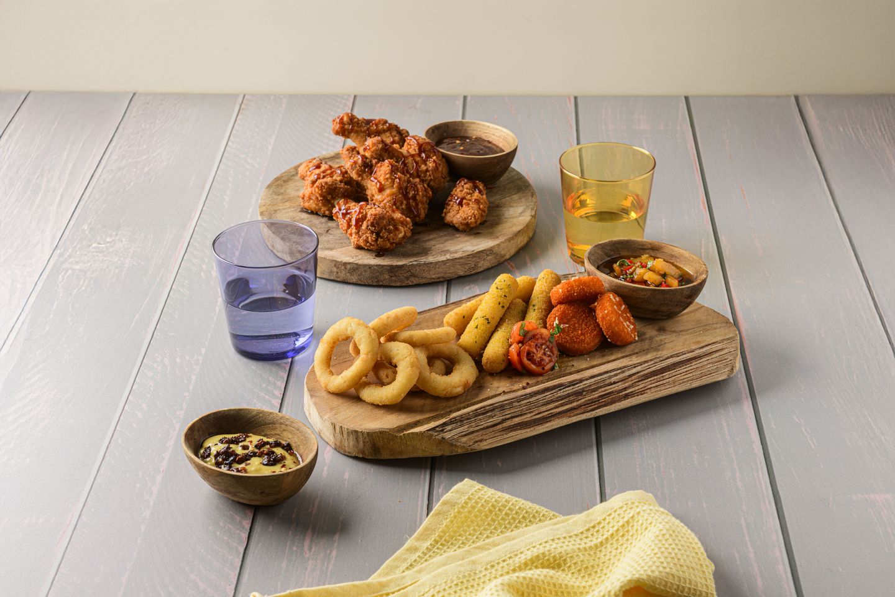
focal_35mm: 62
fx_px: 1541
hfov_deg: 32.4
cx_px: 448
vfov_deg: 21.9
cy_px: 298
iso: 125
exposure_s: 1/100
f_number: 11
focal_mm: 62
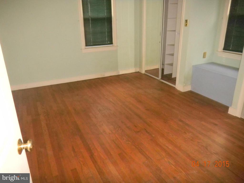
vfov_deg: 49.7
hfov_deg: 63.4
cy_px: 92
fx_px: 197
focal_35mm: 28
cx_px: 122
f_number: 3.9
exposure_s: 1/30
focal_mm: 5
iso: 601
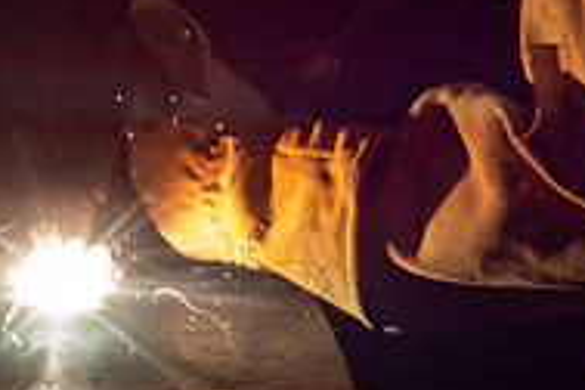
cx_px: 291
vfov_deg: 5.1
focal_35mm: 270
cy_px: 19
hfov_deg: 7.6
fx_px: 4387
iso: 8000
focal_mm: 76
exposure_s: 1/1000
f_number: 2.8
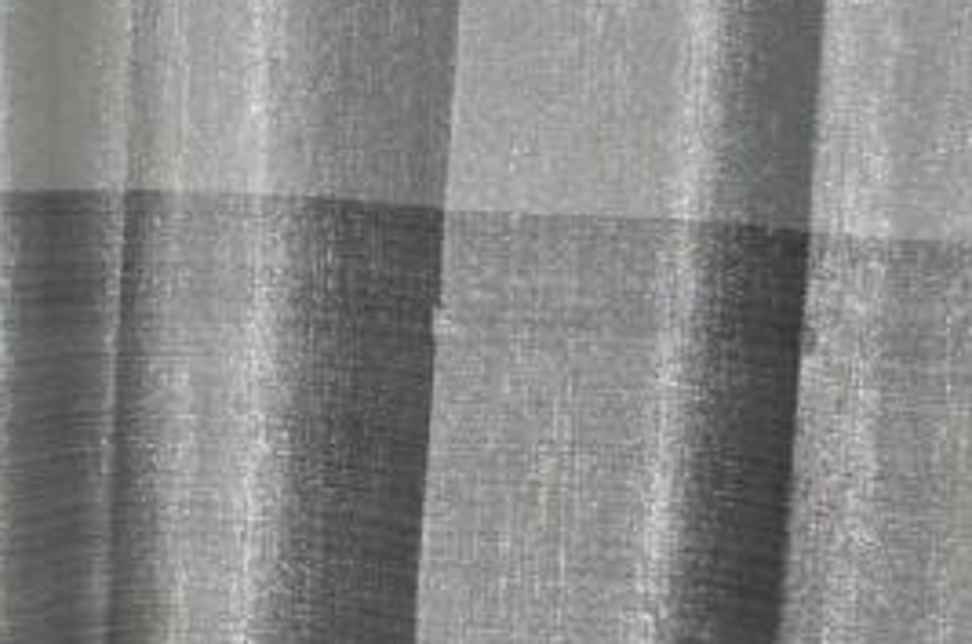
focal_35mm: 143
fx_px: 3854
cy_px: 473
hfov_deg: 13.6
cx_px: -444
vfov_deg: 9.5
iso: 800
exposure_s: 1/60
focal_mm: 22
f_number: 3.8
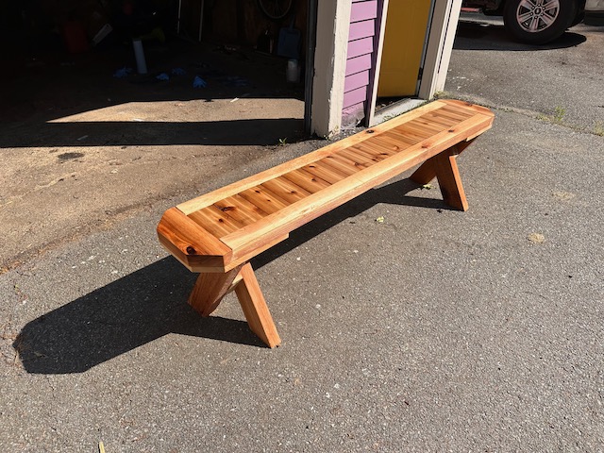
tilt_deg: -33.4
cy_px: 226
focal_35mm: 24
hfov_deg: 71.6
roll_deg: -0.6
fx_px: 419
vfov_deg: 56.8
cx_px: 302
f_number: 1.78
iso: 80
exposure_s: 1/4016
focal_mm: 6.86
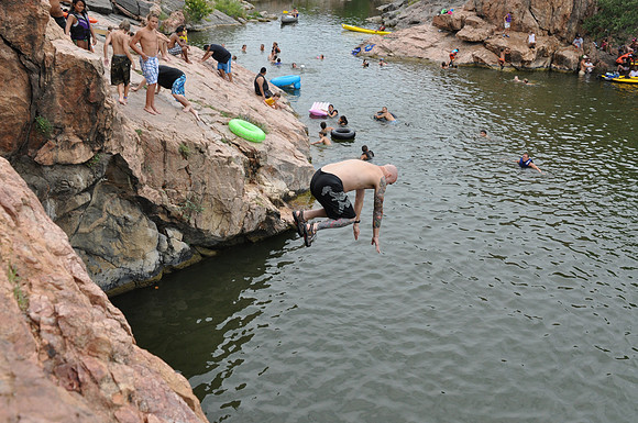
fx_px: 637
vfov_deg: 36.8
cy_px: 212
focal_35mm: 36
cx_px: 319
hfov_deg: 53.2
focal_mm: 24
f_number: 5.6
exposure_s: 1/1250
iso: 400
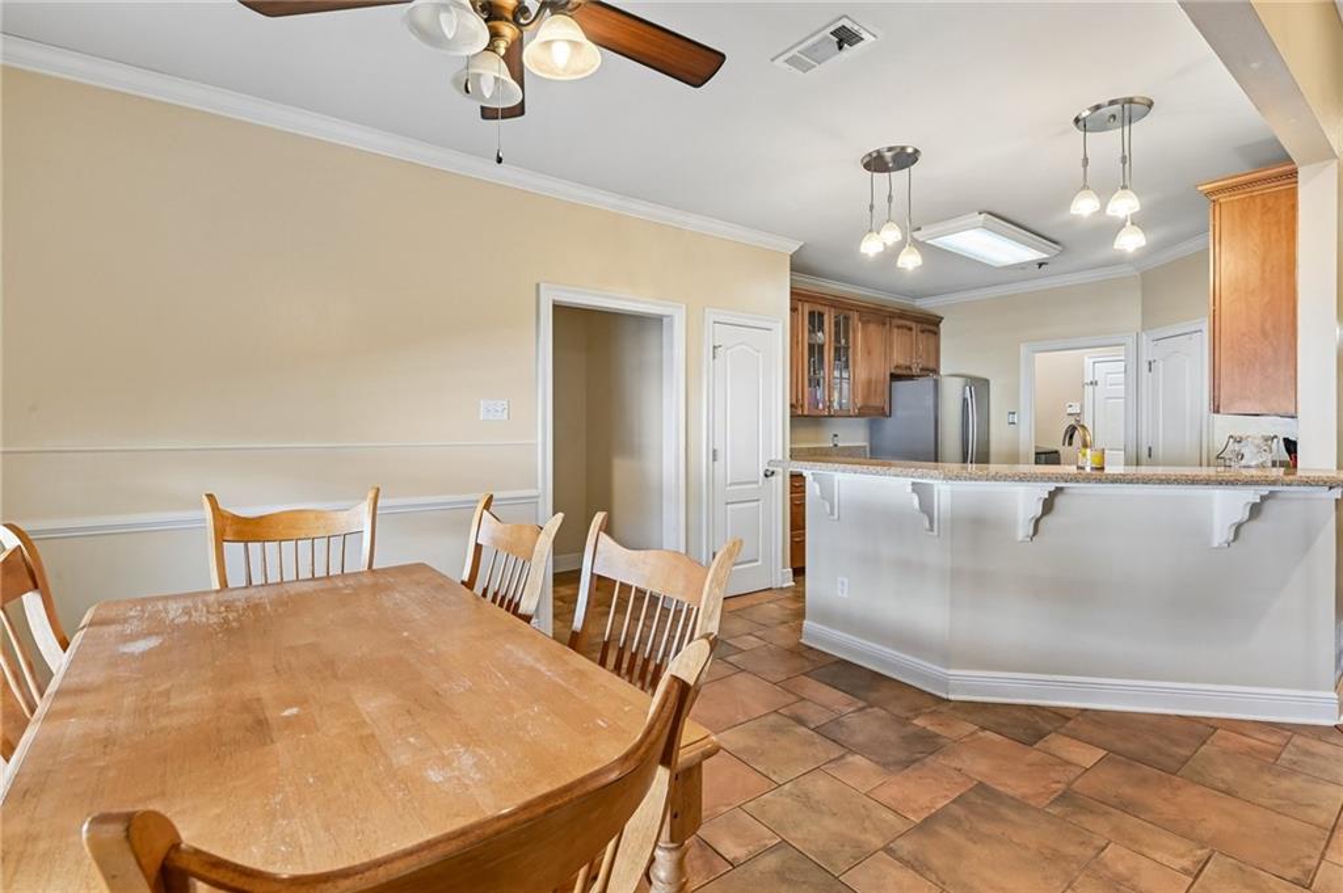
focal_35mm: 16
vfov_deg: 73.7
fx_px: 596
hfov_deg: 96.8
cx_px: 672
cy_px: 446
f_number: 11
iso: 400
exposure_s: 1/3.33
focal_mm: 16
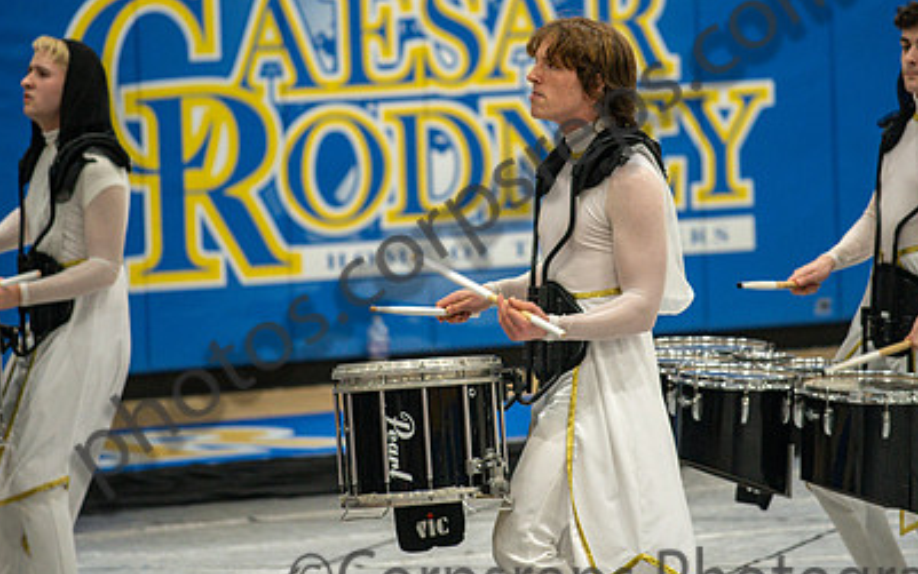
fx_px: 7384
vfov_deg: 4.5
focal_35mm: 295
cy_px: 221
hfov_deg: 7.1
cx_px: 499
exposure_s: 1/500
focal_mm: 200
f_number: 4
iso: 2500
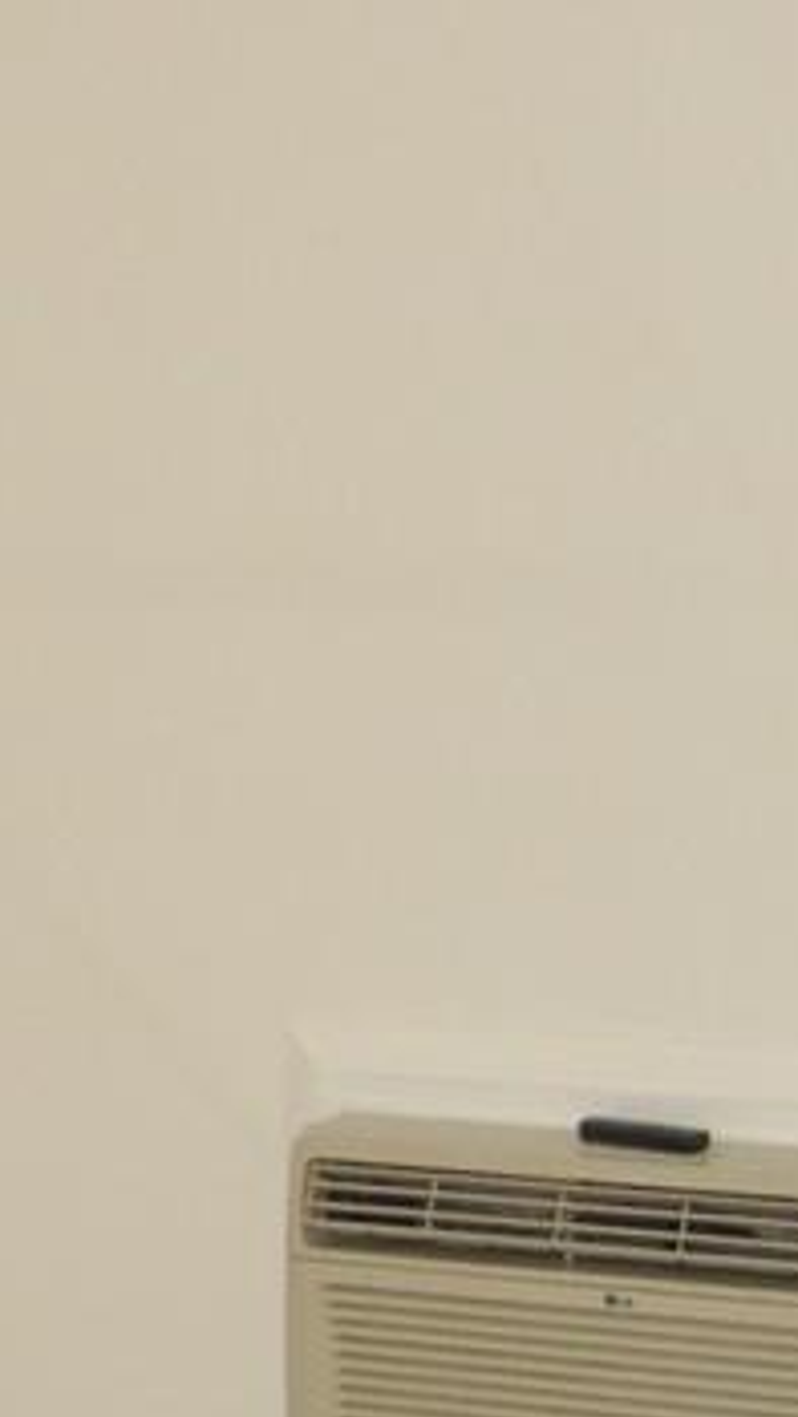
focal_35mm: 142
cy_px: 1000
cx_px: -462
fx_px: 5339
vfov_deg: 15.1
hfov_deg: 8.3
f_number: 2.8
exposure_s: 1/60
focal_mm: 7.9
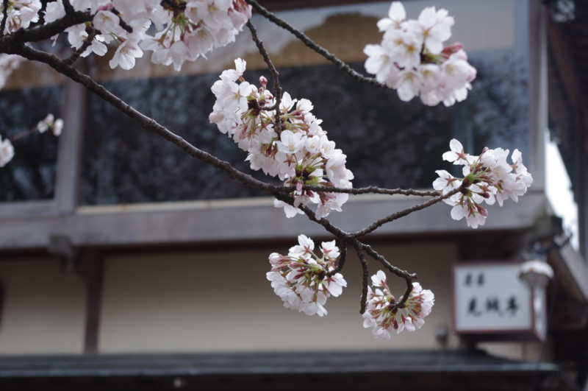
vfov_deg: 16.6
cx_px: 294
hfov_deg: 24.8
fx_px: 1337
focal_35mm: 82
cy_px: 196
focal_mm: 55
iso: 200
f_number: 7.1
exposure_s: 1/100
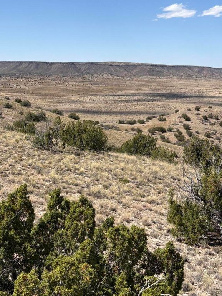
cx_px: 95
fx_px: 461
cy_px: 77
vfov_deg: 34.8
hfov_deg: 27.0
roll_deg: -0.4
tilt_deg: +0.2
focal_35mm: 54
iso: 50
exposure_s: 1/4065
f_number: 1.6
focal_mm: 5.96
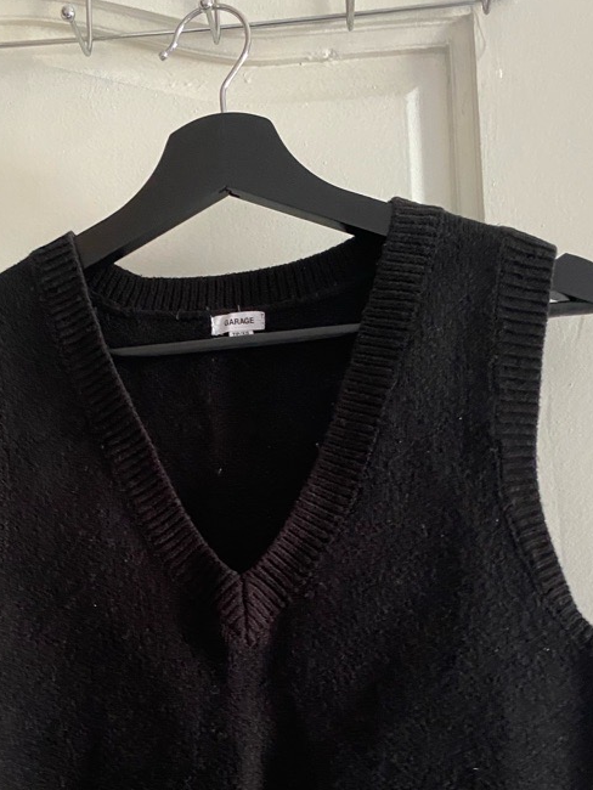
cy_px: 600
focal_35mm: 40
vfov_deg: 45.1
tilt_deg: +5.8
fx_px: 913
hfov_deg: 35.8
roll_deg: +1.2
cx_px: 227
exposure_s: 1/41
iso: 500
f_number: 1.8
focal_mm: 4.25
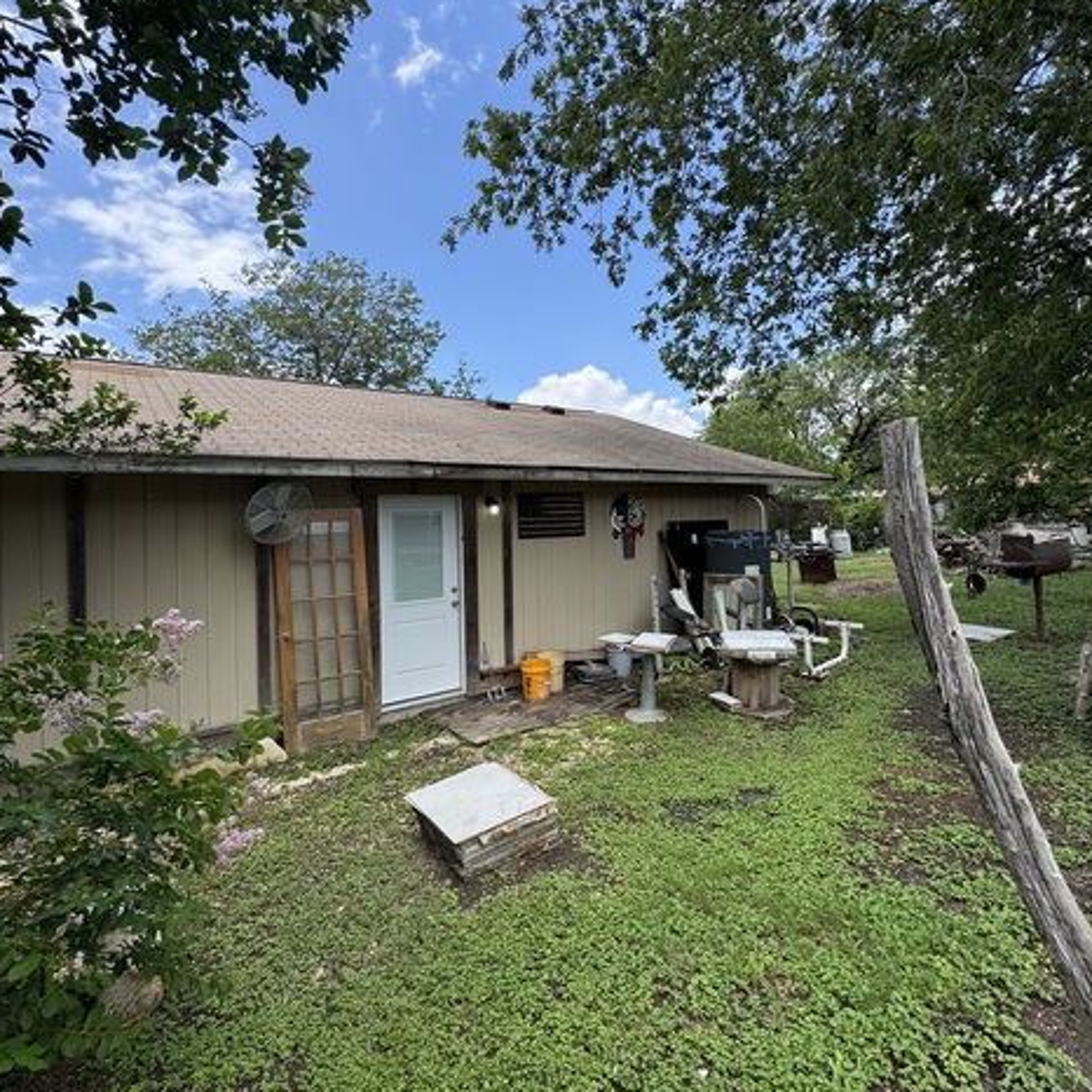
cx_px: 553
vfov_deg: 83.9
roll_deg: +1.9
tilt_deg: +0.9
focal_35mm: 17
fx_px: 607
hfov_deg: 84.0
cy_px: 511
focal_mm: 2.22
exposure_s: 1/1048
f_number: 2.2
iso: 50
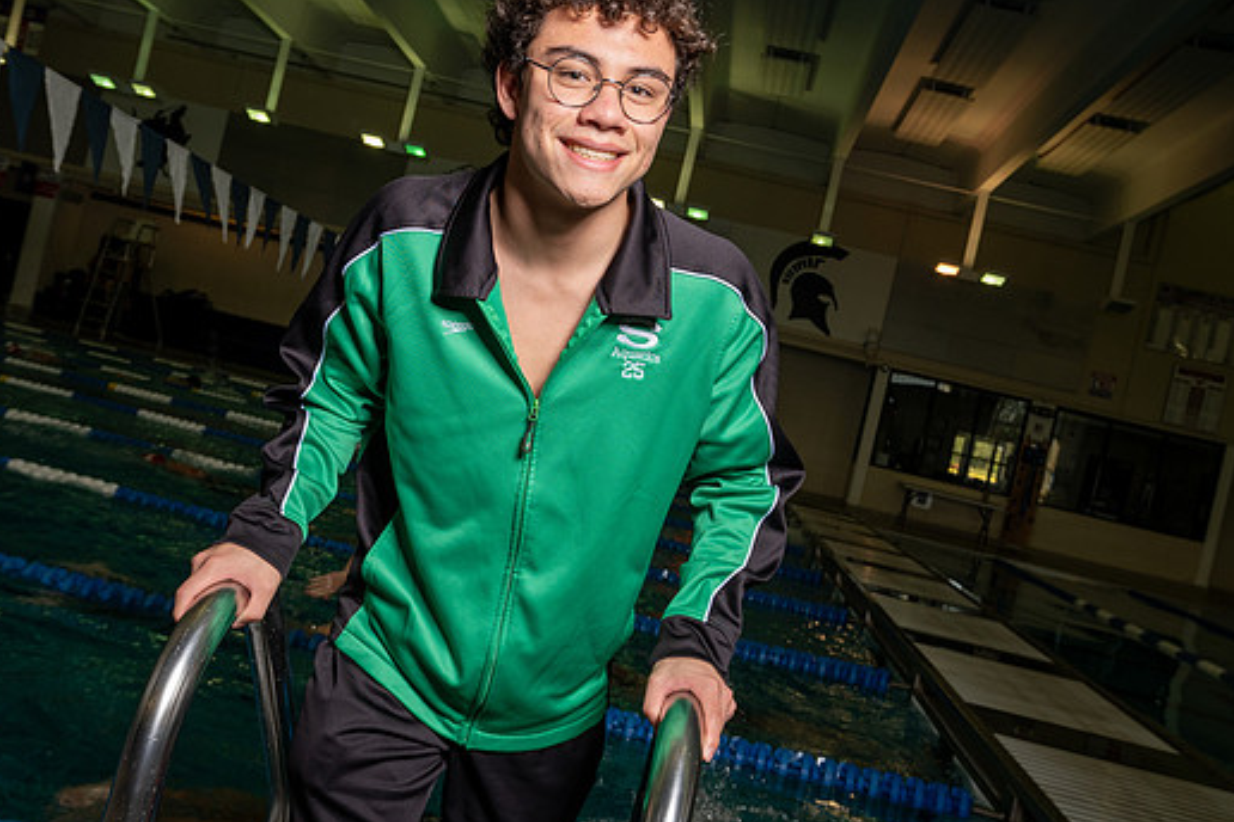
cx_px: 619
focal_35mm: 36
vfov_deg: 36.9
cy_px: 381
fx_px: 1234
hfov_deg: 53.1
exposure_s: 1/250
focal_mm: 32
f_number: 8
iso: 800
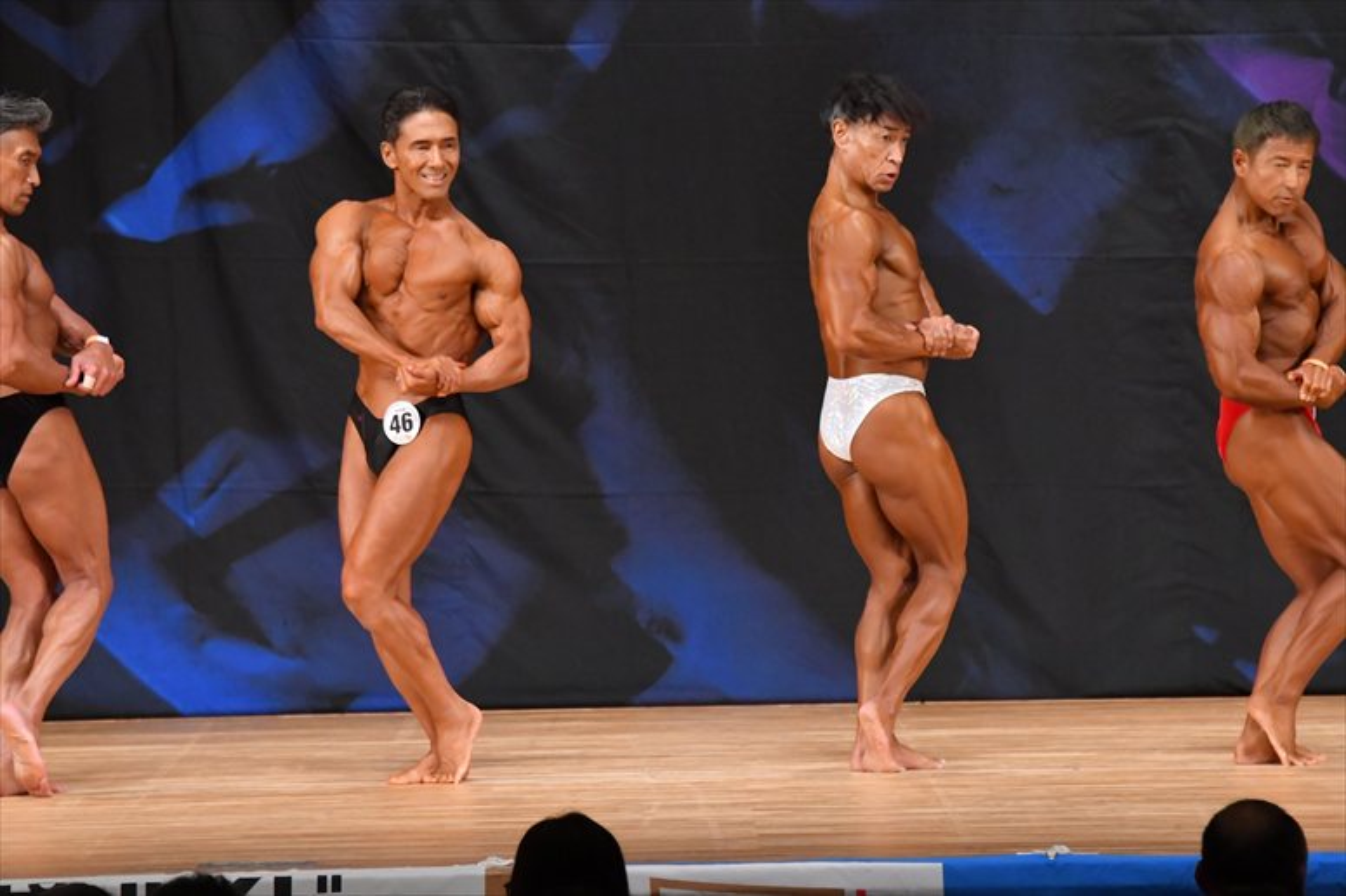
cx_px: 673
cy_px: 448
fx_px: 10090
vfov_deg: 5.1
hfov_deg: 7.6
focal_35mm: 270
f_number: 5.6
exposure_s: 1/400
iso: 5600
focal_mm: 180
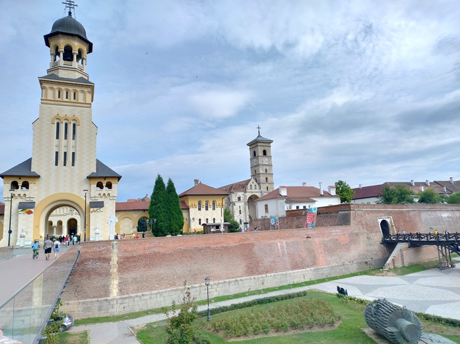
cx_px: 230
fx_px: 332
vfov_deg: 54.8
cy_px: 172
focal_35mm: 25
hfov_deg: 69.5
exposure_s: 1/199
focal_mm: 4.71
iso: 100
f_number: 1.7
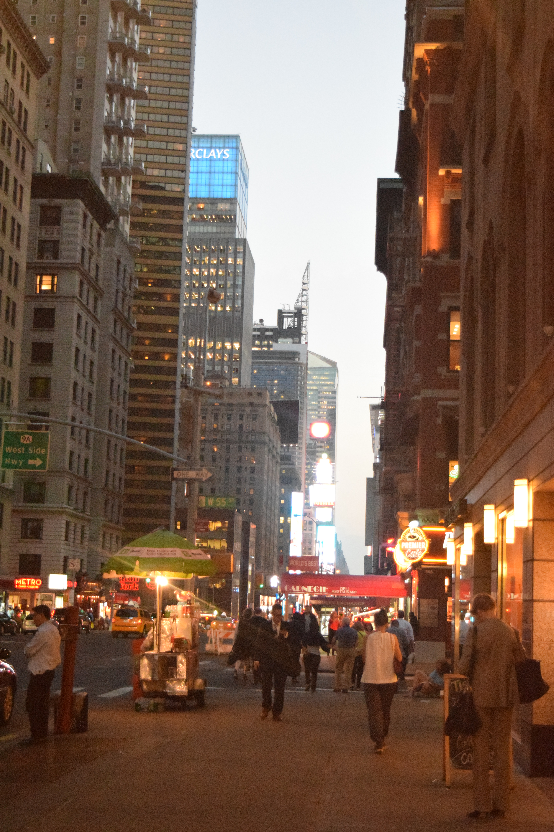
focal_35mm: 57
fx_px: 1316
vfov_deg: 35.1
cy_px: 416
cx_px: 277
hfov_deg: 23.8
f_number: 4.8
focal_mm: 38
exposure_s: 1/320
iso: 12800
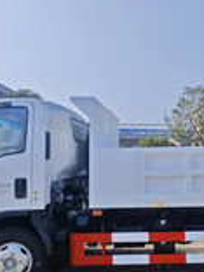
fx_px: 299
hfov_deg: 36.1
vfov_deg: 49.0
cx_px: 171
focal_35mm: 38
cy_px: 139
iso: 50
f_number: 2.2
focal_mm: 2.16
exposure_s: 1/1190
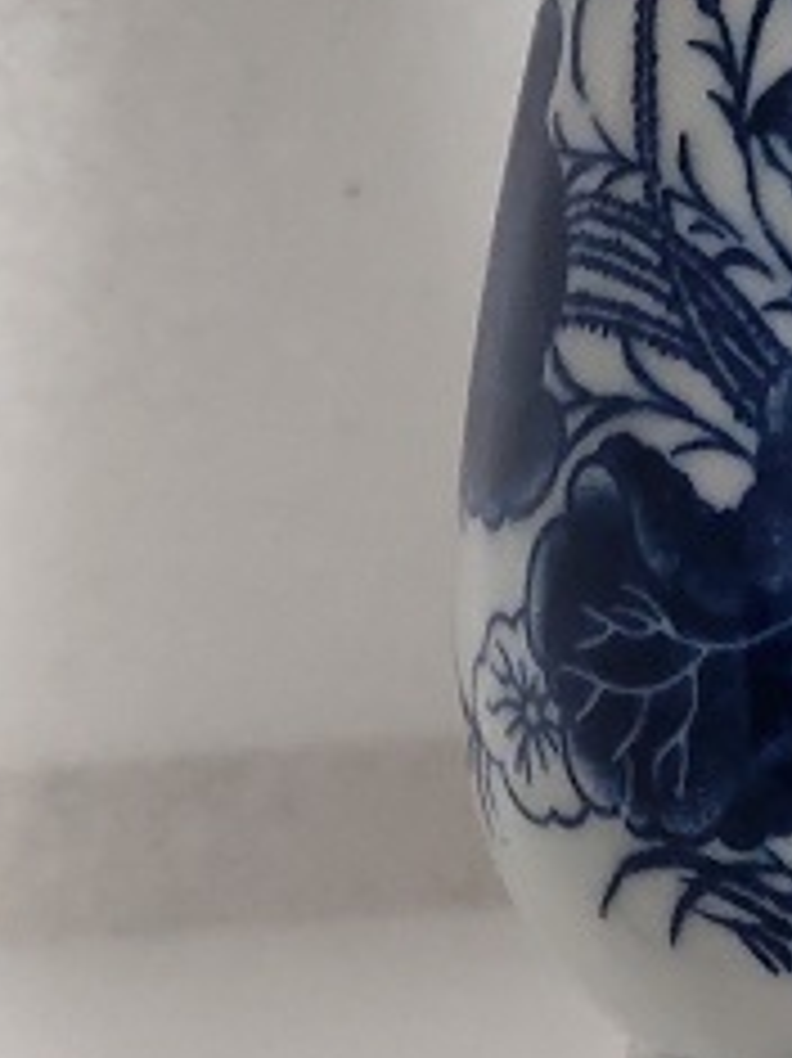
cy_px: 257
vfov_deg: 19.1
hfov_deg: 14.0
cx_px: 1008
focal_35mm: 102
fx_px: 3114
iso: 227
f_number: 1.7
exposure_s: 1/100
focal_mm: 4.71
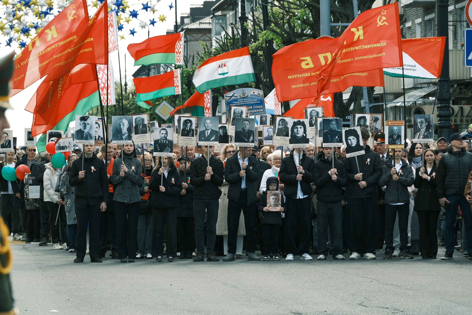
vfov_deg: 6.7
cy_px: 158
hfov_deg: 10.0
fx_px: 2701
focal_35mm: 206
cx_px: 236
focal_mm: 137
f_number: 6.4
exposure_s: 1/200
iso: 200
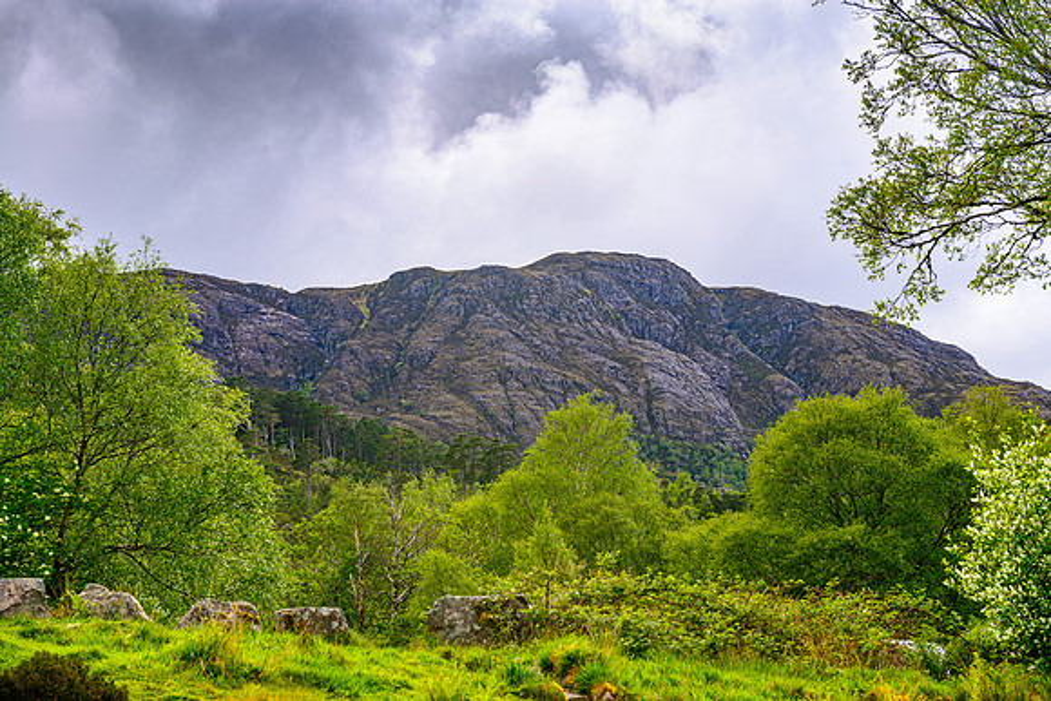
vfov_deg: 19.5
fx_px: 2044
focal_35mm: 70
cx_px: 526
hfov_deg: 28.8
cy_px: 350
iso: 100
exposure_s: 1/50
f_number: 8
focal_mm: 70
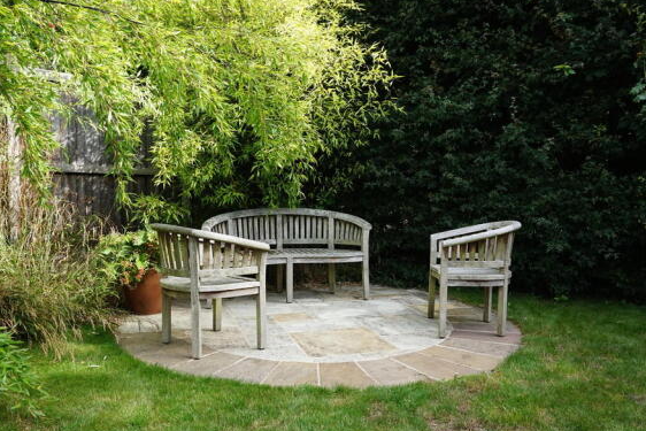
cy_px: 209
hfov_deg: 65.5
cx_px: 315
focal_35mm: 28
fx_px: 503
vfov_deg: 46.4
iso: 100
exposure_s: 1/80
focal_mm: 16
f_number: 7.1
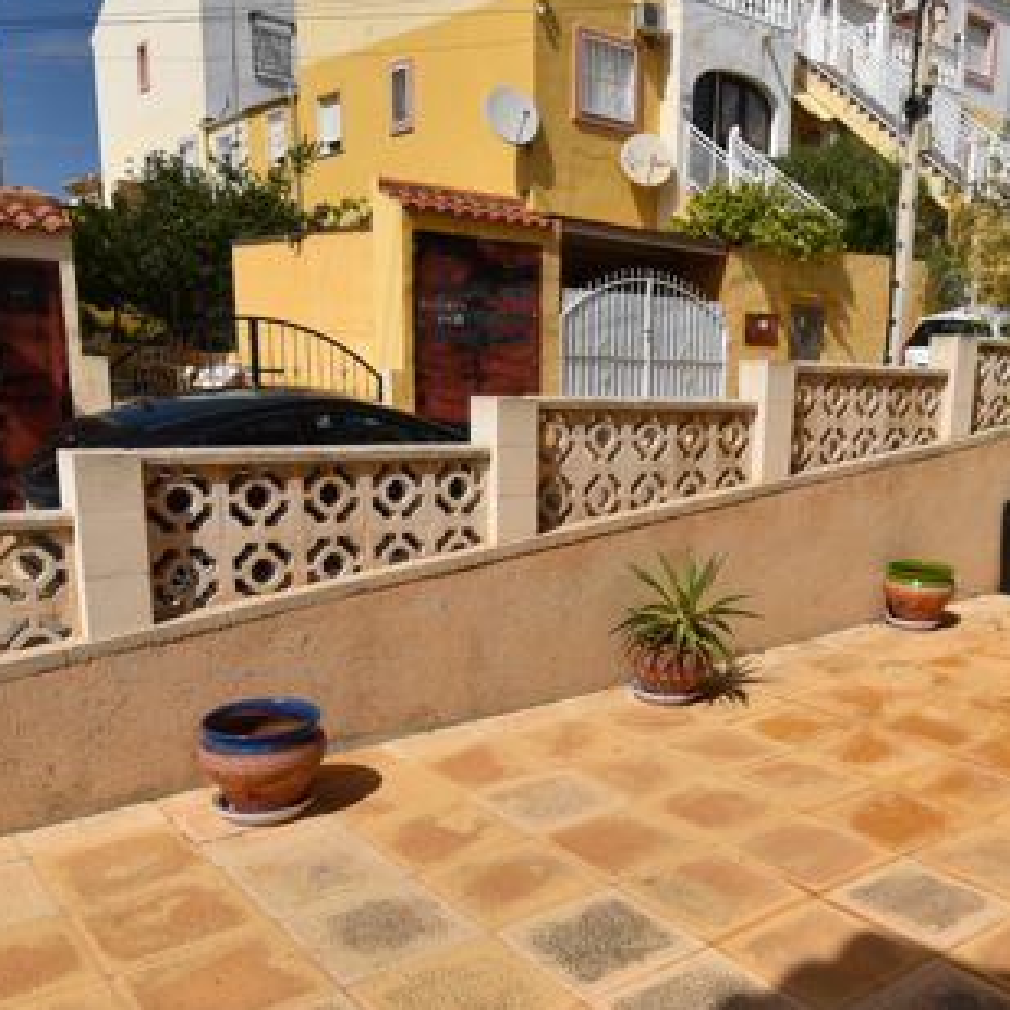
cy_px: 641
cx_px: 662
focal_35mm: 32
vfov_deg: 50.6
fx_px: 1055
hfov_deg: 50.4
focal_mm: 11
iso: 100
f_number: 10
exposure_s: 1/400
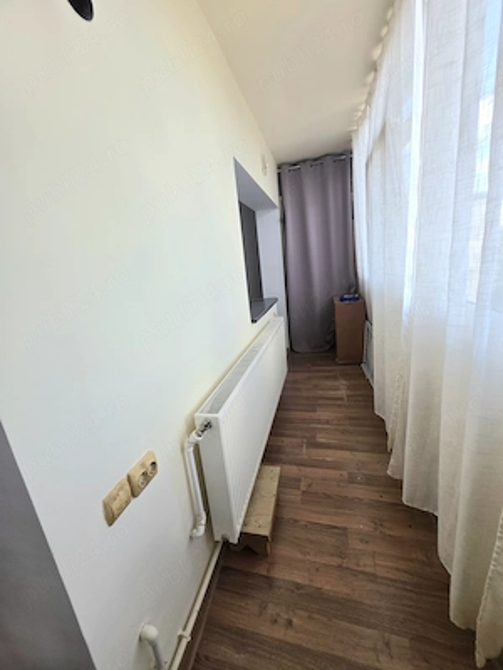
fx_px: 252
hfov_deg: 89.9
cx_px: 252
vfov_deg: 106.2
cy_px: 335
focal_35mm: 13
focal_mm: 2.2
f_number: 1.9
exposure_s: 1/370
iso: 100
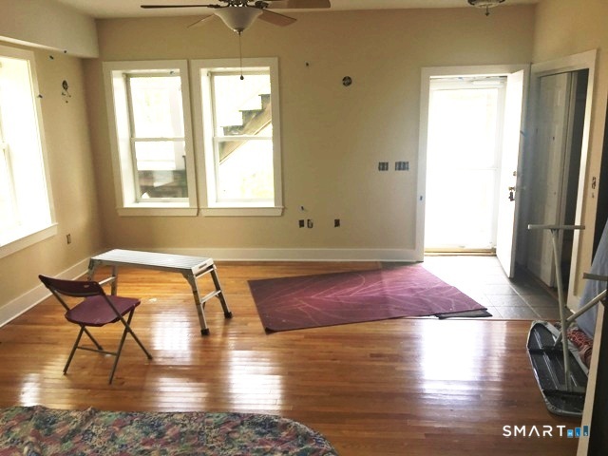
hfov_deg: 61.7
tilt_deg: -12.1
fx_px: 509
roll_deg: +0.9
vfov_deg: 48.2
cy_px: 228
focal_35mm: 29
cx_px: 304
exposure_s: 1/60
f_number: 2.2
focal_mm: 4.15
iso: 25
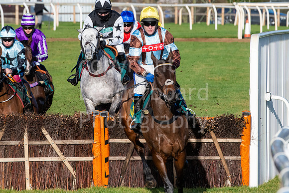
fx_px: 3974
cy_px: 96
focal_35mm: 495
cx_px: 144
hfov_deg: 4.2
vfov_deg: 2.8
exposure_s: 1/1600
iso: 1000
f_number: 9
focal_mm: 330
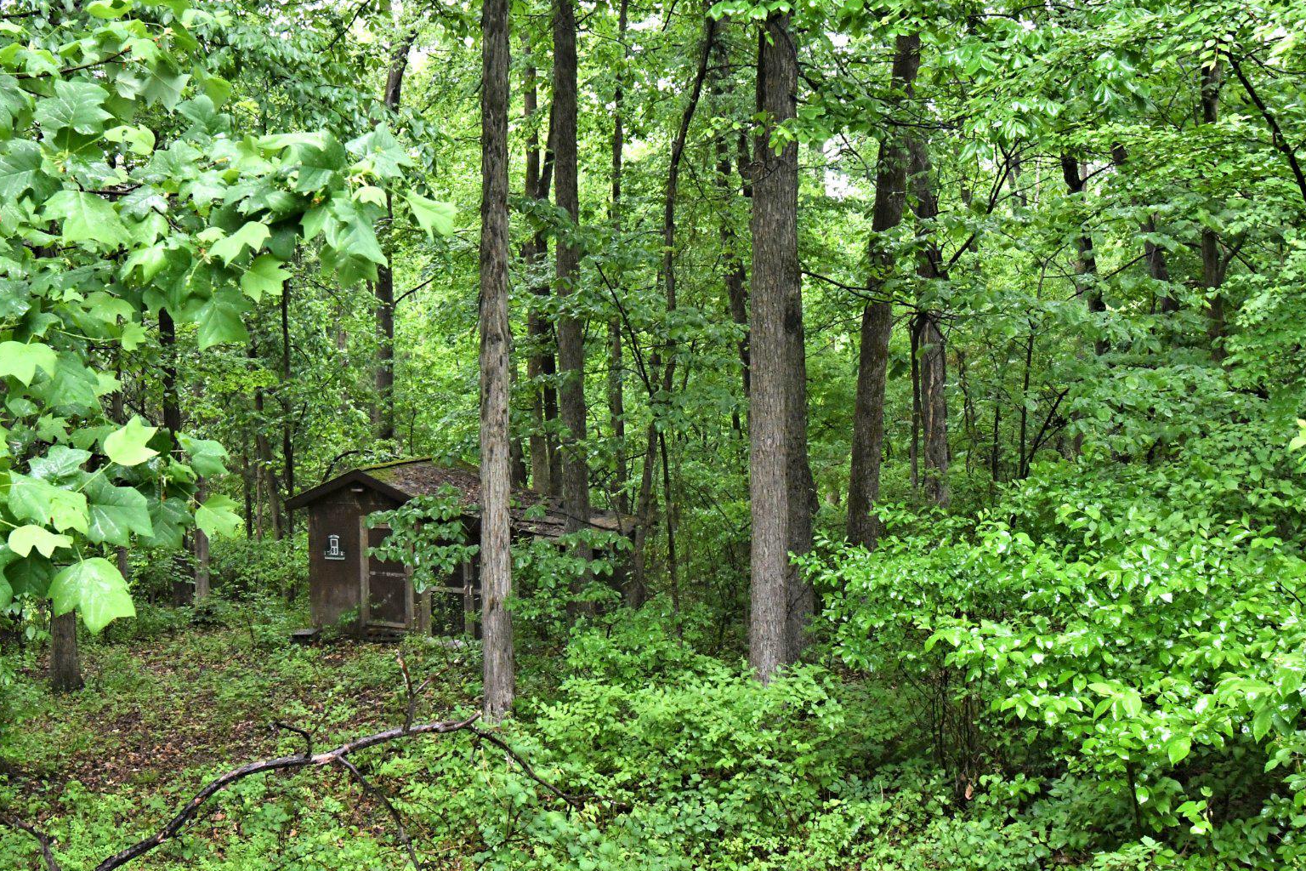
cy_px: 330
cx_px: 522
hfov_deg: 48.2
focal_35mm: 40
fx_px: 1451
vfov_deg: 33.3
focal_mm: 20
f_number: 8
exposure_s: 1/160
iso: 2500
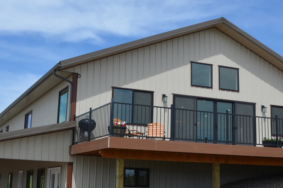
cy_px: 57
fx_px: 479
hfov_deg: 32.9
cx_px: 161
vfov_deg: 22.0
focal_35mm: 61
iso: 100
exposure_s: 1/250
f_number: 8
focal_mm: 18
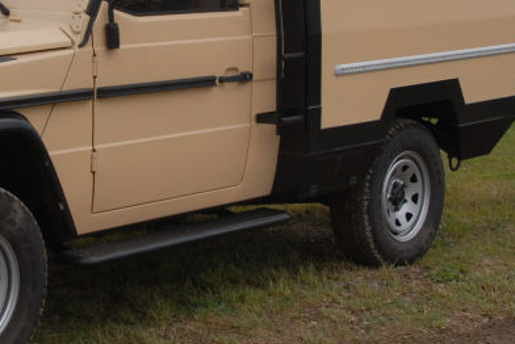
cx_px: 93
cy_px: 104
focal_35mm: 102
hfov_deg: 19.8
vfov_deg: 13.4
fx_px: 1460
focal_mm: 26
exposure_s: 1/320
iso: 200
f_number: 9
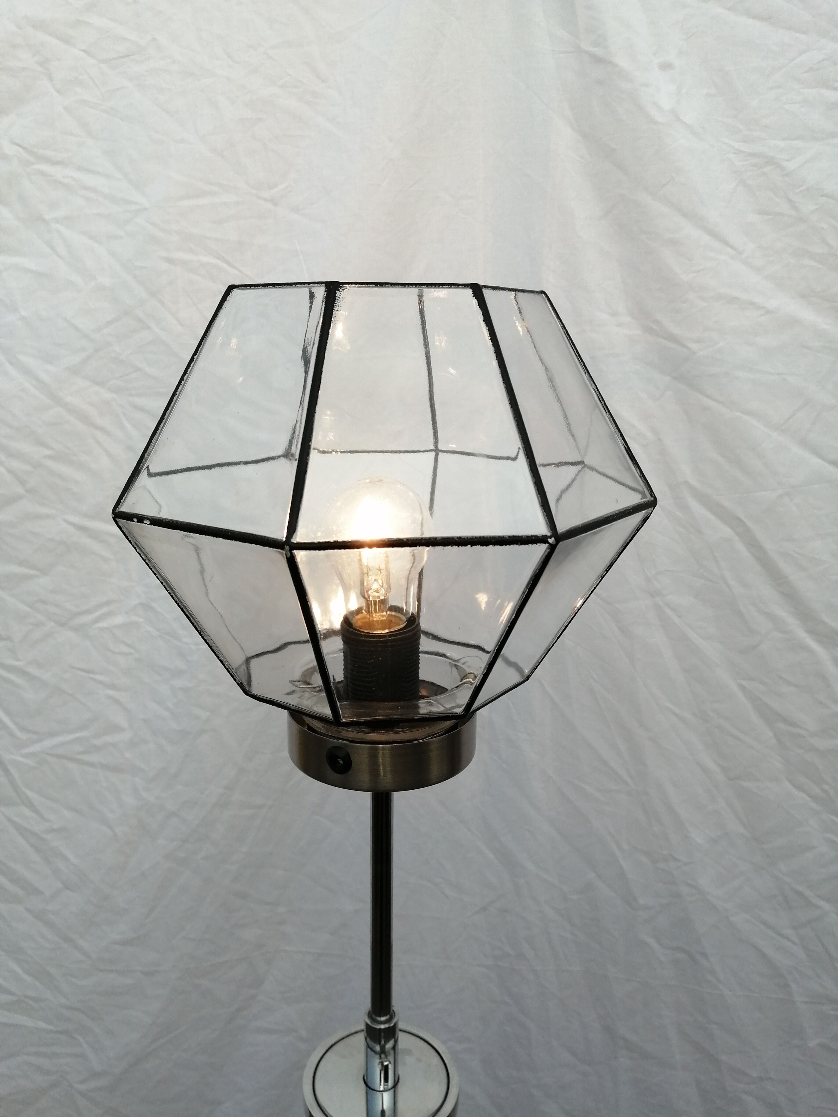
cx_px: 419
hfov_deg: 53.1
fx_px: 839
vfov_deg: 67.3
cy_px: 558
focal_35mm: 26
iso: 50
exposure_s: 1/783
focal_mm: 3.46
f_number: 1.8
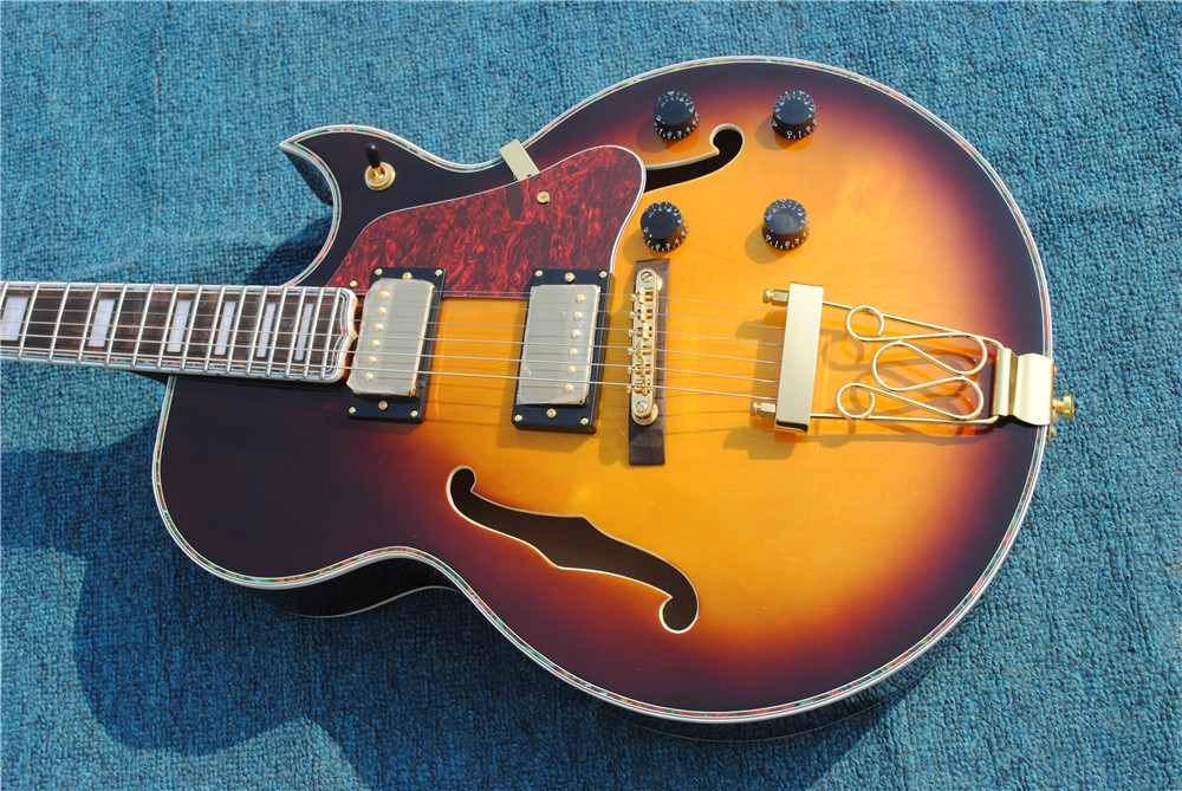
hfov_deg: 41.1
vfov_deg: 28.1
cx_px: 591
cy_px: 396
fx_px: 1578
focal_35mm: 48
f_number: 7.1
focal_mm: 32
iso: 100
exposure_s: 1/200
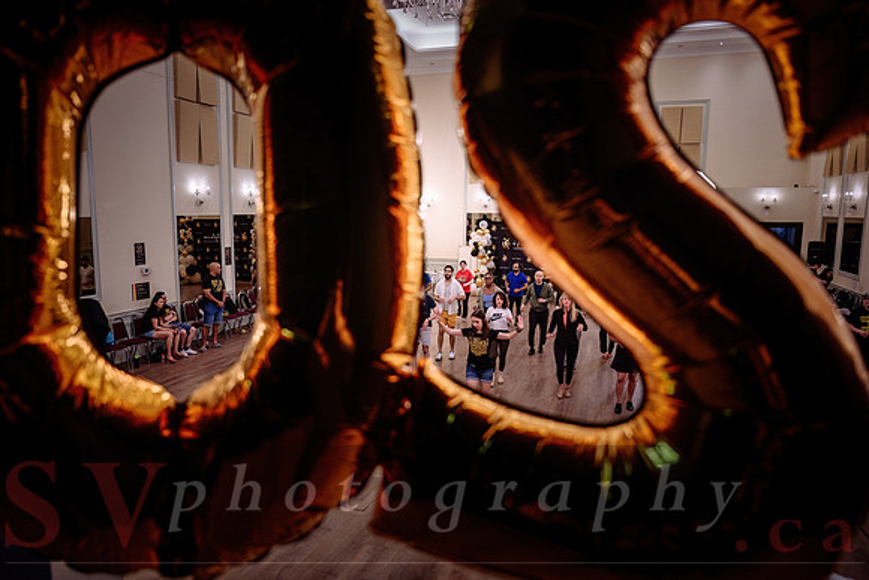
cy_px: 302
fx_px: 637
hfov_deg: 68.5
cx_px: 406
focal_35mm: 26
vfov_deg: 48.9
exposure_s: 1/160
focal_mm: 24
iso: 800
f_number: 2.8
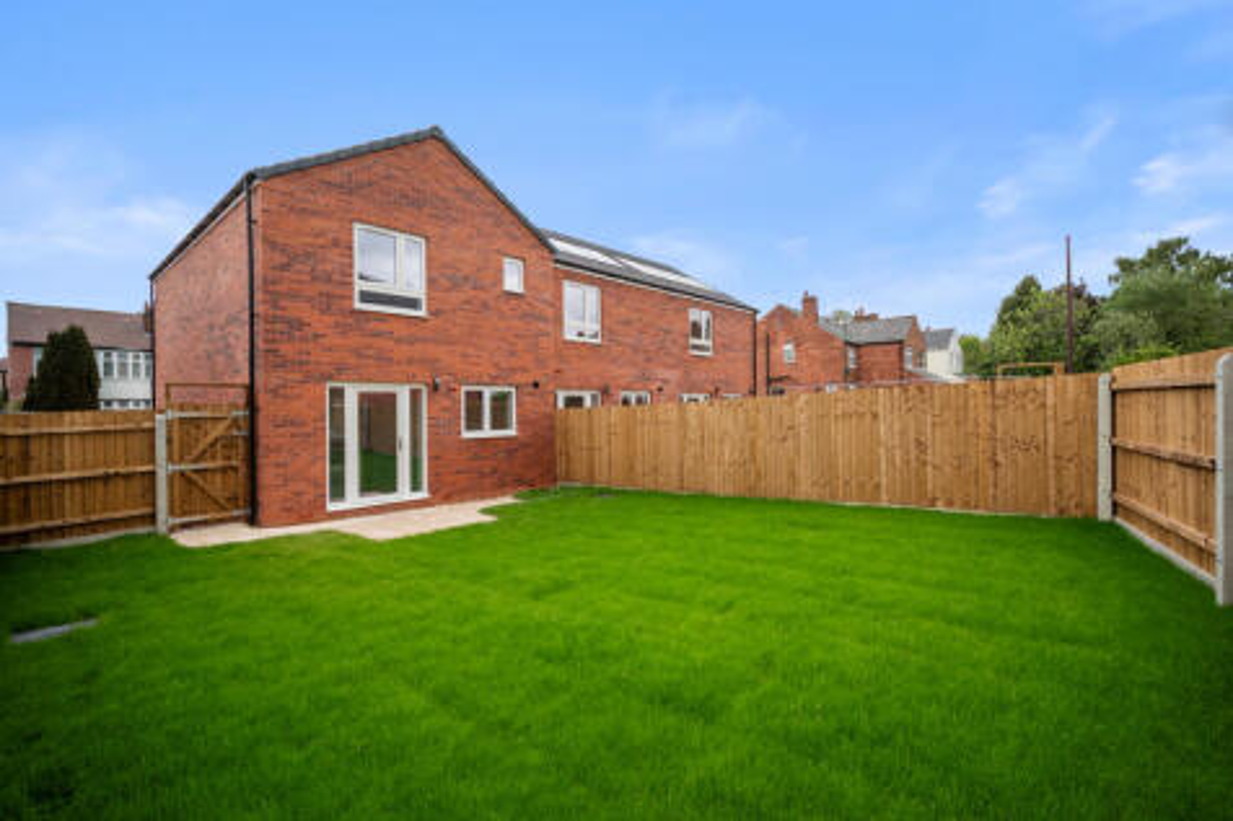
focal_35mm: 16
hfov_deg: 96.8
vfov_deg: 73.7
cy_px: 410
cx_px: 616
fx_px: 548
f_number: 16
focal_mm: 16
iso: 200
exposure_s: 1/80
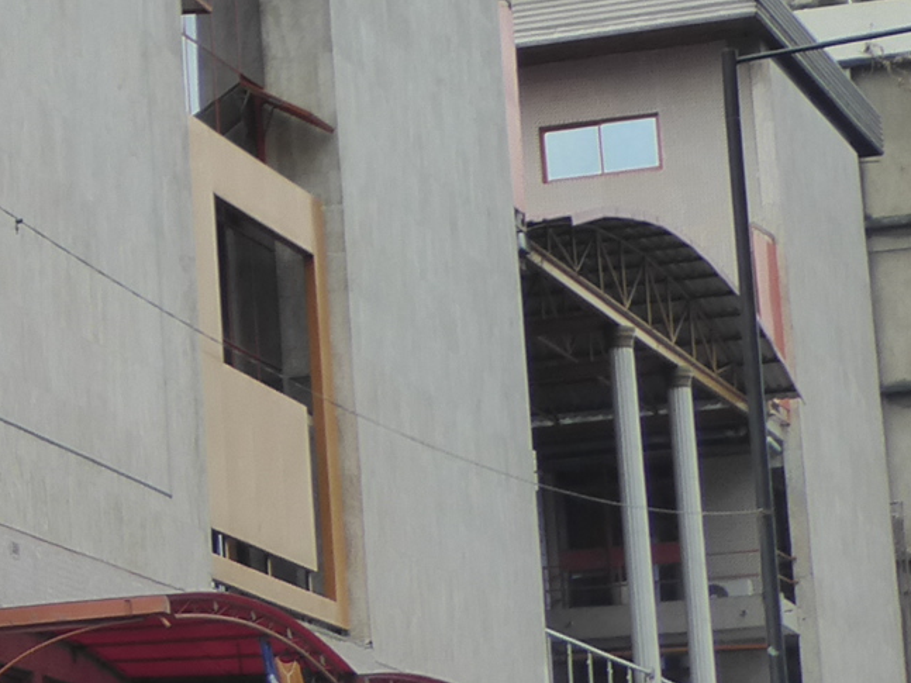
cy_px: 201
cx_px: -660
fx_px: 4789
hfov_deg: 10.3
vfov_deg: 8.1
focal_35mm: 182
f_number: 3.9
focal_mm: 7.8
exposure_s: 1/500
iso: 160
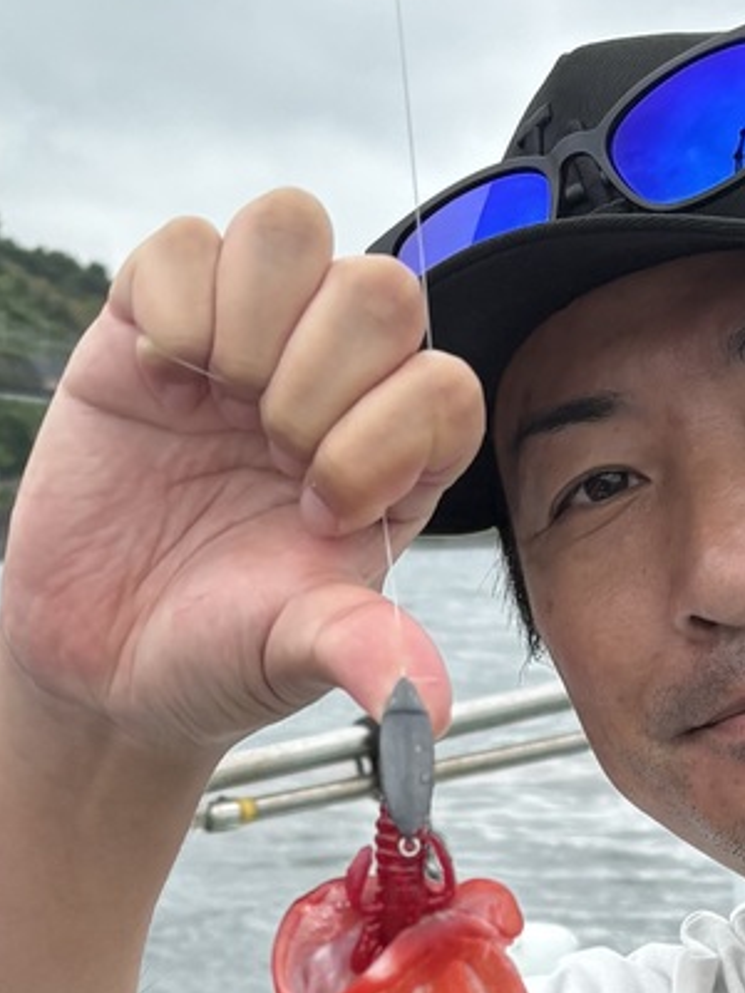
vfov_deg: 17.0
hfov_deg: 13.3
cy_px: 1175
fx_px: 3185
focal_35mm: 111
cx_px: 313
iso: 50
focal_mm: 5.96
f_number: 1.6
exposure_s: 1/764
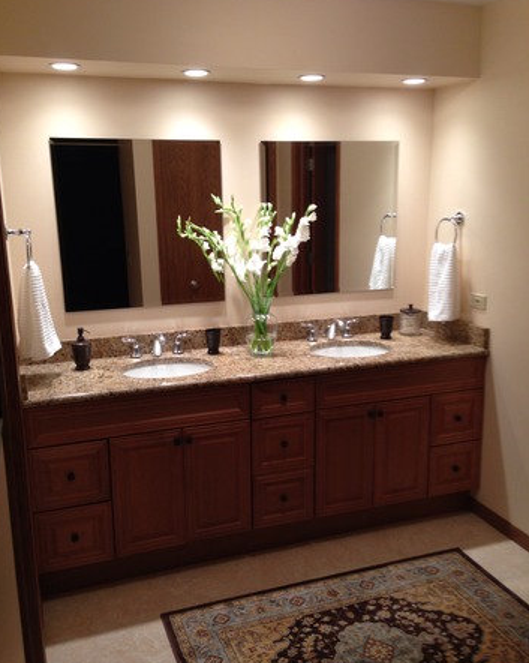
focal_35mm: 35
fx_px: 686
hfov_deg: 42.2
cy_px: 338
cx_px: 261
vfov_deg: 51.6
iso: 64
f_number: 2.4
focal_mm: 4.13
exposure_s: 1/20
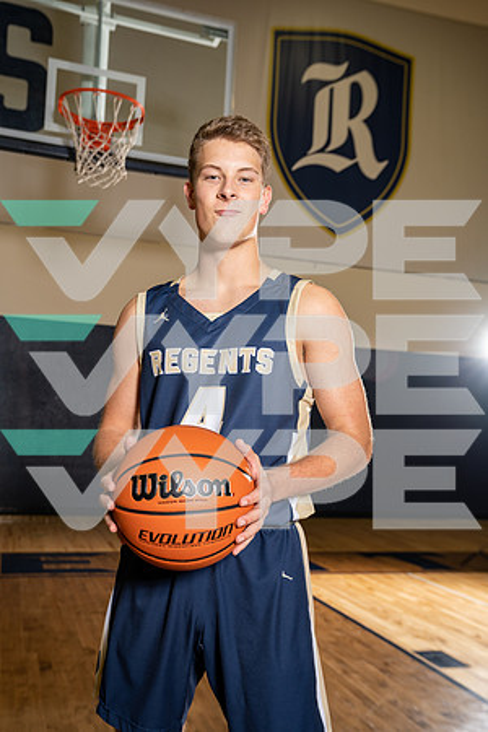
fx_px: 752
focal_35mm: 37
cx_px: 244
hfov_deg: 35.9
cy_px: 366
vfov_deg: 51.9
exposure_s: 1/250
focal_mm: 37
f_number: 4.5
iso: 400
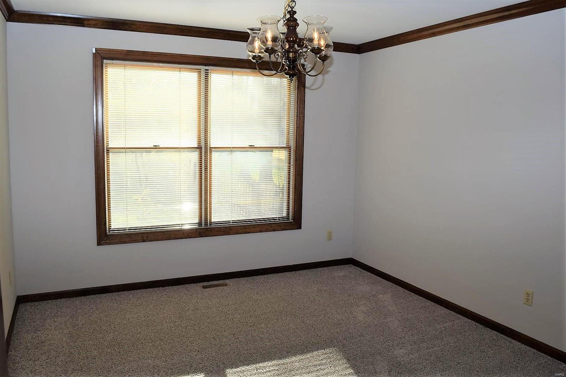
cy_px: 188
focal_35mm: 27
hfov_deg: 67.4
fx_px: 424
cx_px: 283
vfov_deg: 47.9
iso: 320
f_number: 8
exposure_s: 1/250
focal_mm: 18
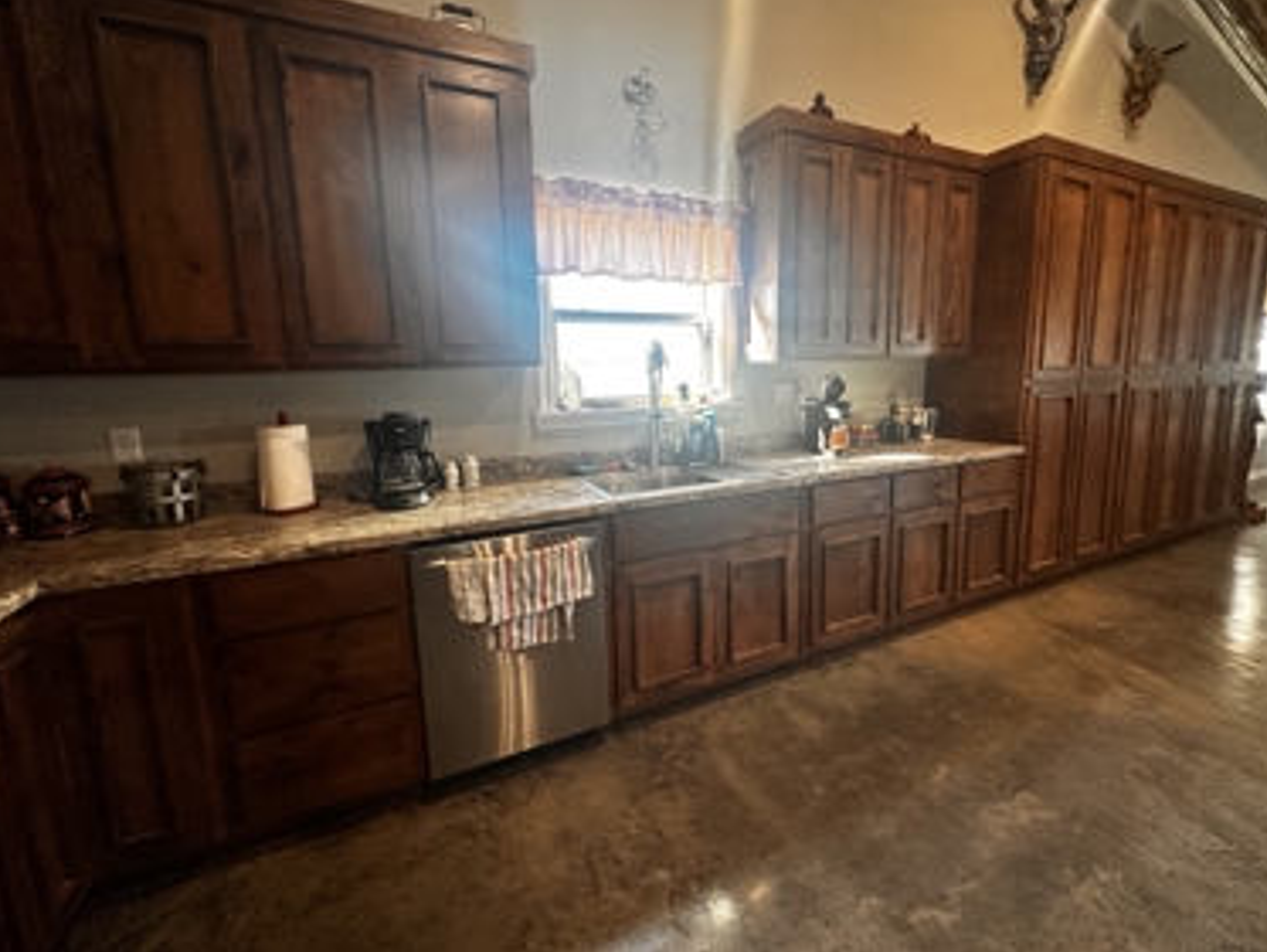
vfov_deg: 81.7
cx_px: 662
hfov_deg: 98.1
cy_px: 445
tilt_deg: -7.6
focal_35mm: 15
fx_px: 549
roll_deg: +0.9
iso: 160
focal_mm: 2.22
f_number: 2.2
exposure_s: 1/60
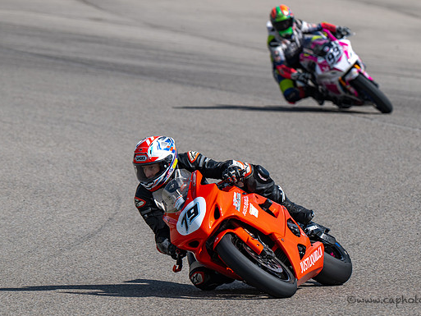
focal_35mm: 581
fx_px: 7068
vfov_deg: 2.6
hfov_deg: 3.4
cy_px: 190
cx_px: 255
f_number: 6.3
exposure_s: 1/1250
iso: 125
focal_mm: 370
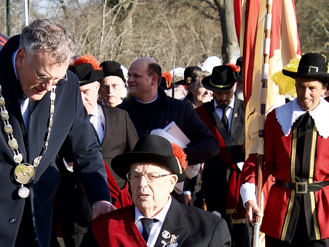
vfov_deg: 6.3
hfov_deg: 8.4
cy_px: 207
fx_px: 2234
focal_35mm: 235
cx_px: 141
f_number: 5.6
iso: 160
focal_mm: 58
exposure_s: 1/250
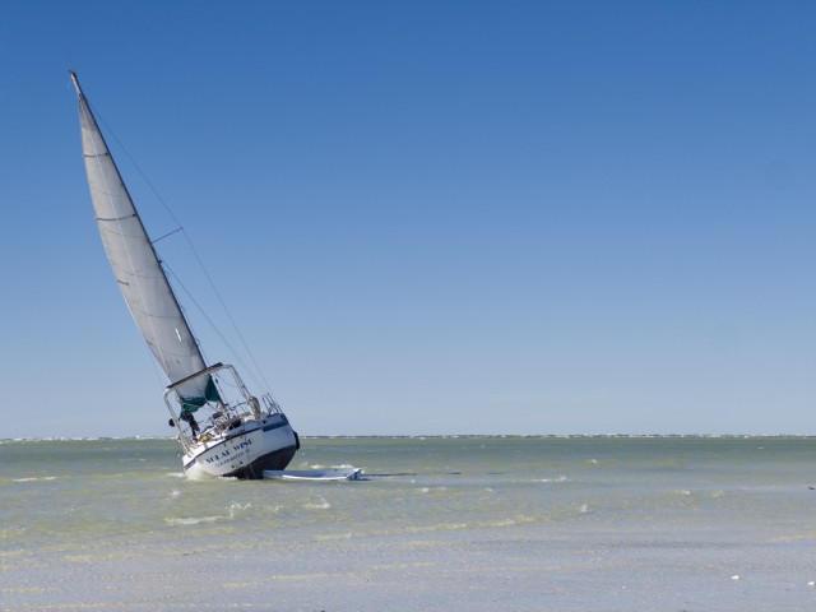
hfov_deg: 25.3
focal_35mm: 77
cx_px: 408
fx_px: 1815
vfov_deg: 19.1
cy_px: 306
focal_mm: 9
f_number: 2.8
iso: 32
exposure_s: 1/2179
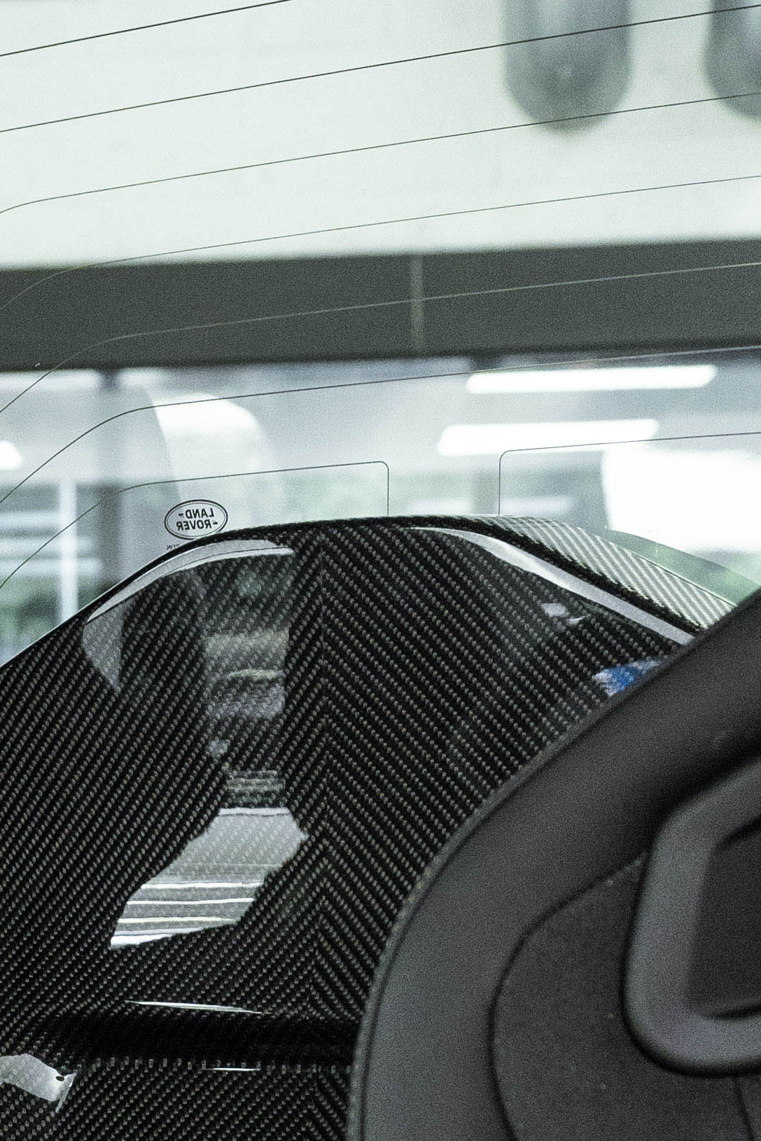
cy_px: 1095
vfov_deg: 15.6
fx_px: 4089
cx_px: -232
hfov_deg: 10.4
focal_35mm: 129
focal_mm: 30
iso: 3200
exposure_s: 1/125
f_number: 4.5
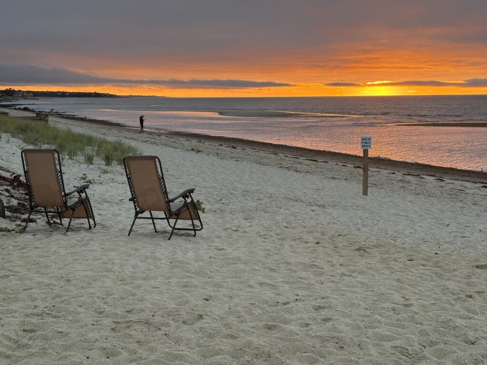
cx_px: 244
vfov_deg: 28.0
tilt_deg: -6.6
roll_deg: +0.6
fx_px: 732
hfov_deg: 36.8
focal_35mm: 52
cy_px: 182
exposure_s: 1/183
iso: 80
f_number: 1.6
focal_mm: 5.96
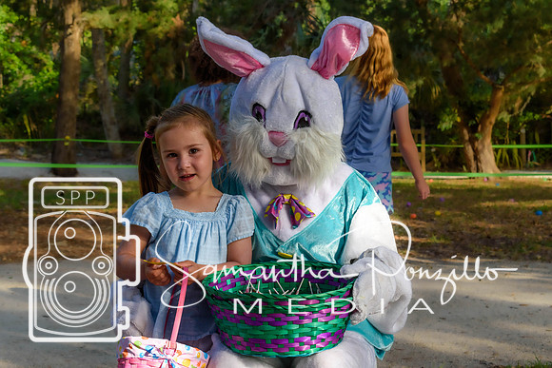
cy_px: 184
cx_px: 276
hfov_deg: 24.6
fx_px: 1265
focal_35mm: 82
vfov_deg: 16.6
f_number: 8
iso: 220
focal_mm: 55
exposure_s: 1/250
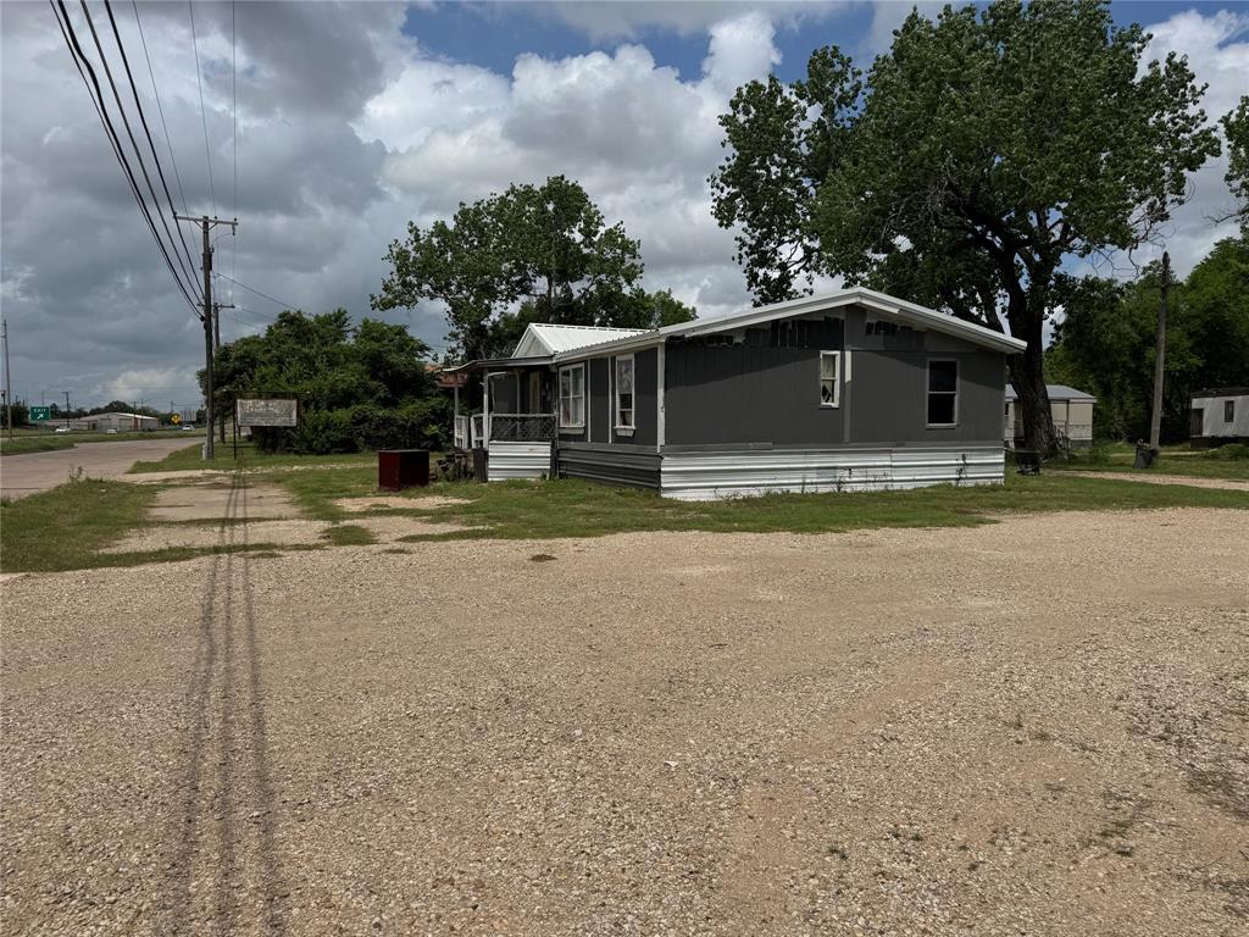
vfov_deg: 56.8
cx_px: 624
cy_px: 468
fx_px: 866
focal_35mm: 24
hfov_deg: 71.6
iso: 80
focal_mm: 6.76
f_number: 1.78
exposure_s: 1/10417
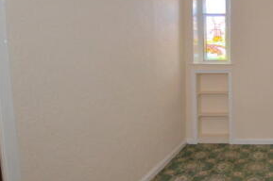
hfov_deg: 46.1
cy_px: 86
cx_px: 278
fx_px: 258
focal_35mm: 34
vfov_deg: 38.8
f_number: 3.5
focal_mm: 10
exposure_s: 1/60
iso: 450
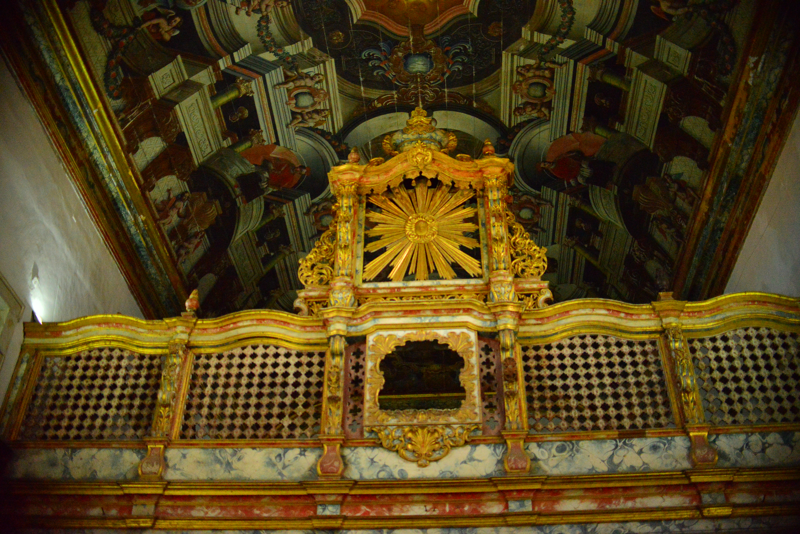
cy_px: 267
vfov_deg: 37.9
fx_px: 778
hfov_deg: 54.4
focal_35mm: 35
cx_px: 400
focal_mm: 35
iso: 5000
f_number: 1.8
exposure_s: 1/1600
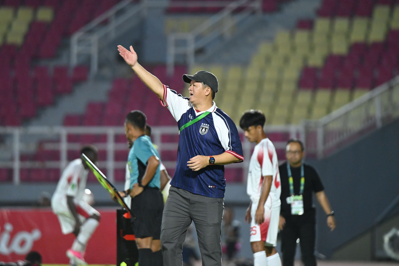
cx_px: 200
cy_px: 133
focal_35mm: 600
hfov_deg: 3.4
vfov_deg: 2.3
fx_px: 6645
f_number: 6.3
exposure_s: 1/640
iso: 10000
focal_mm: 600
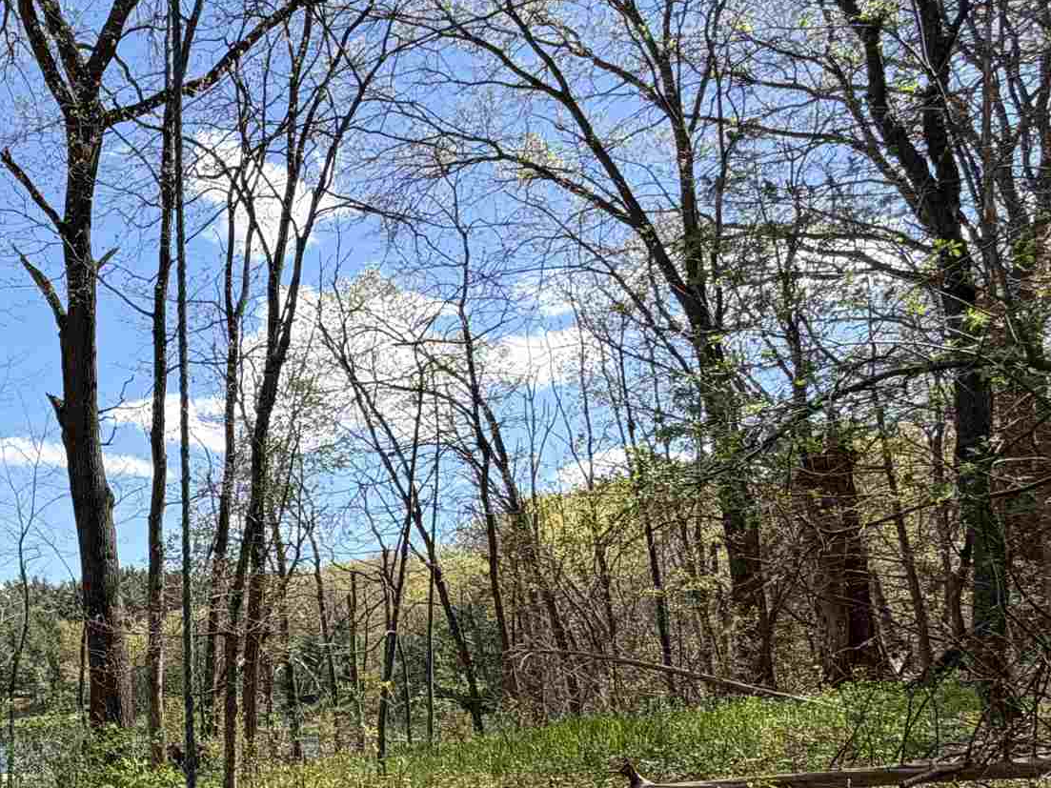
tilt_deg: +3.3
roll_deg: +1.5
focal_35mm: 39
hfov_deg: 40.6
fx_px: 1184
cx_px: -47
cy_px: 651
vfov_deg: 35.4
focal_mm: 2.22
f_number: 2.2
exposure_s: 1/717
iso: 40
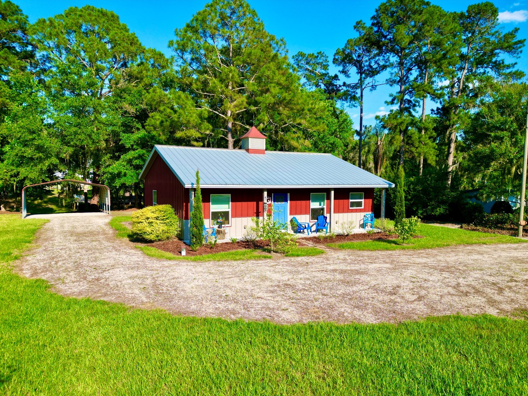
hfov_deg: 69.4
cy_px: 204
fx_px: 381
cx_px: 274
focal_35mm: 25
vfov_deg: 54.9
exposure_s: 1/2000
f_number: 1.7
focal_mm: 6.72
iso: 120
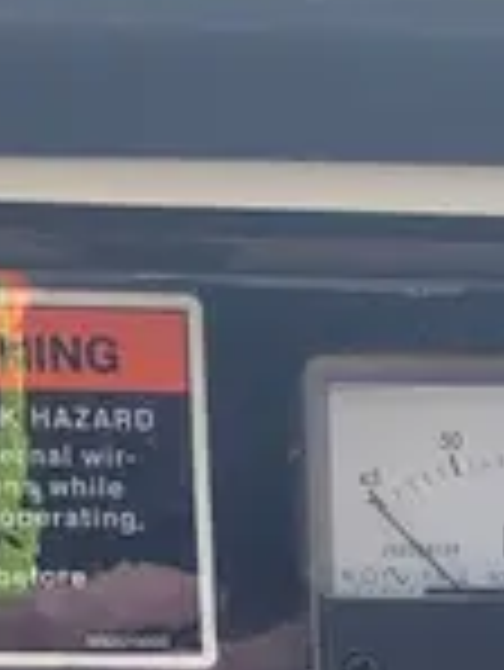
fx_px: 2481
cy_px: 1432
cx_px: 662
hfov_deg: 11.3
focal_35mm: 128
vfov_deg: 12.9
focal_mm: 4.25
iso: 25
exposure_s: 1/125
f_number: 1.8
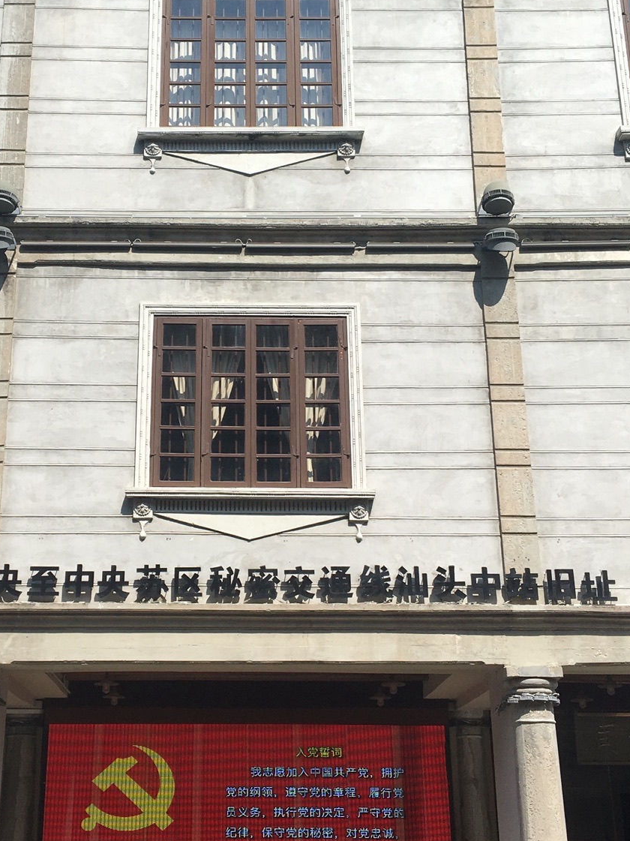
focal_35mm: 53
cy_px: 362
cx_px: 242
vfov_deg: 36.1
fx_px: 1287
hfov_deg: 27.4
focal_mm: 4.15
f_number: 2.2
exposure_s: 1/2198
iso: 25
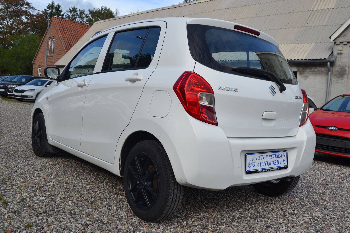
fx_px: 321
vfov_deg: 40.0
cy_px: 116
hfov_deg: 57.2
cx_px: 175
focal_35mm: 33
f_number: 8
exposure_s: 1/250
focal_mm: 22
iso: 100
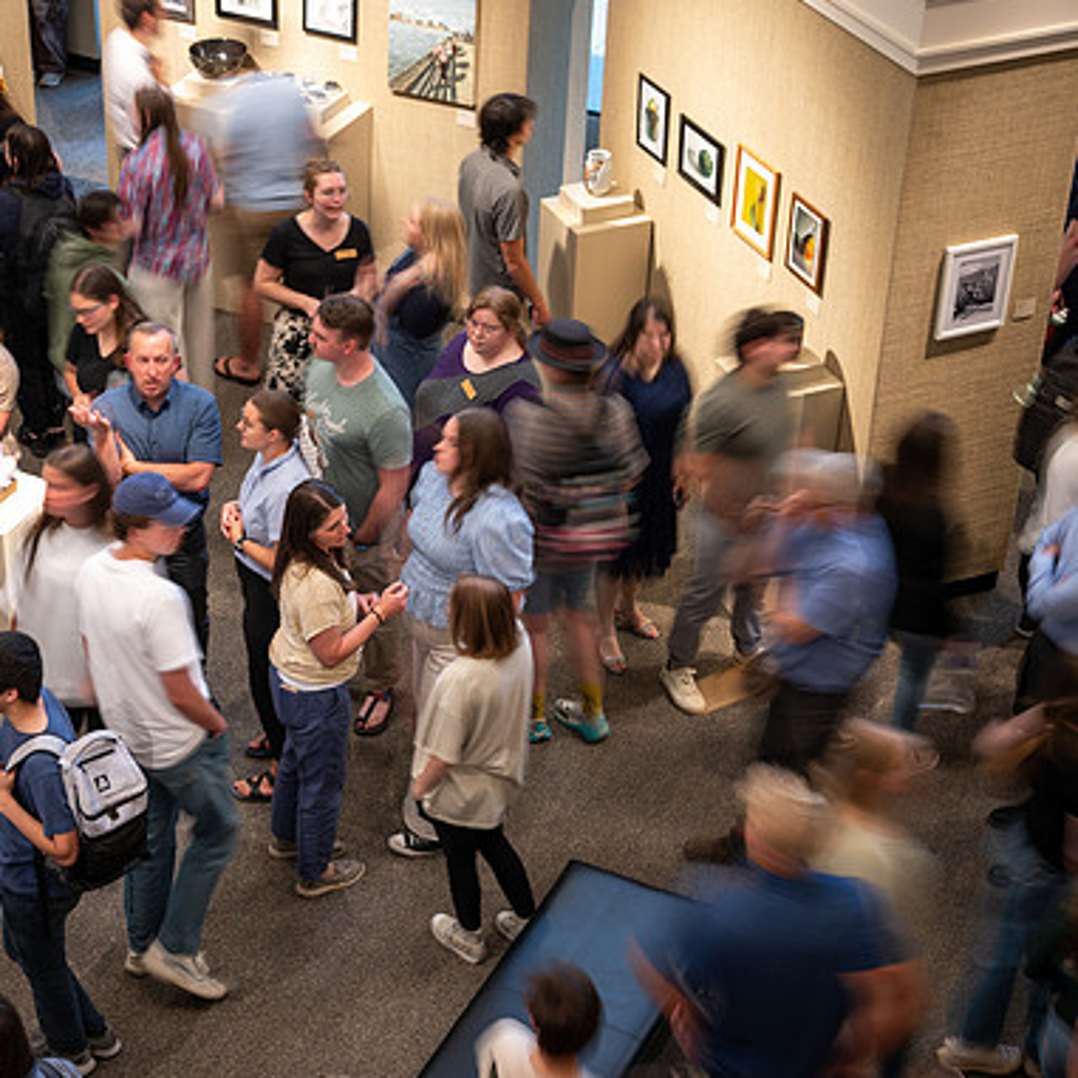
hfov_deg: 25.9
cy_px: 542
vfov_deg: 26.1
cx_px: 345
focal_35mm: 66
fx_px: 2325
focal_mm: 51
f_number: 2.8
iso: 50
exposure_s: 1/2
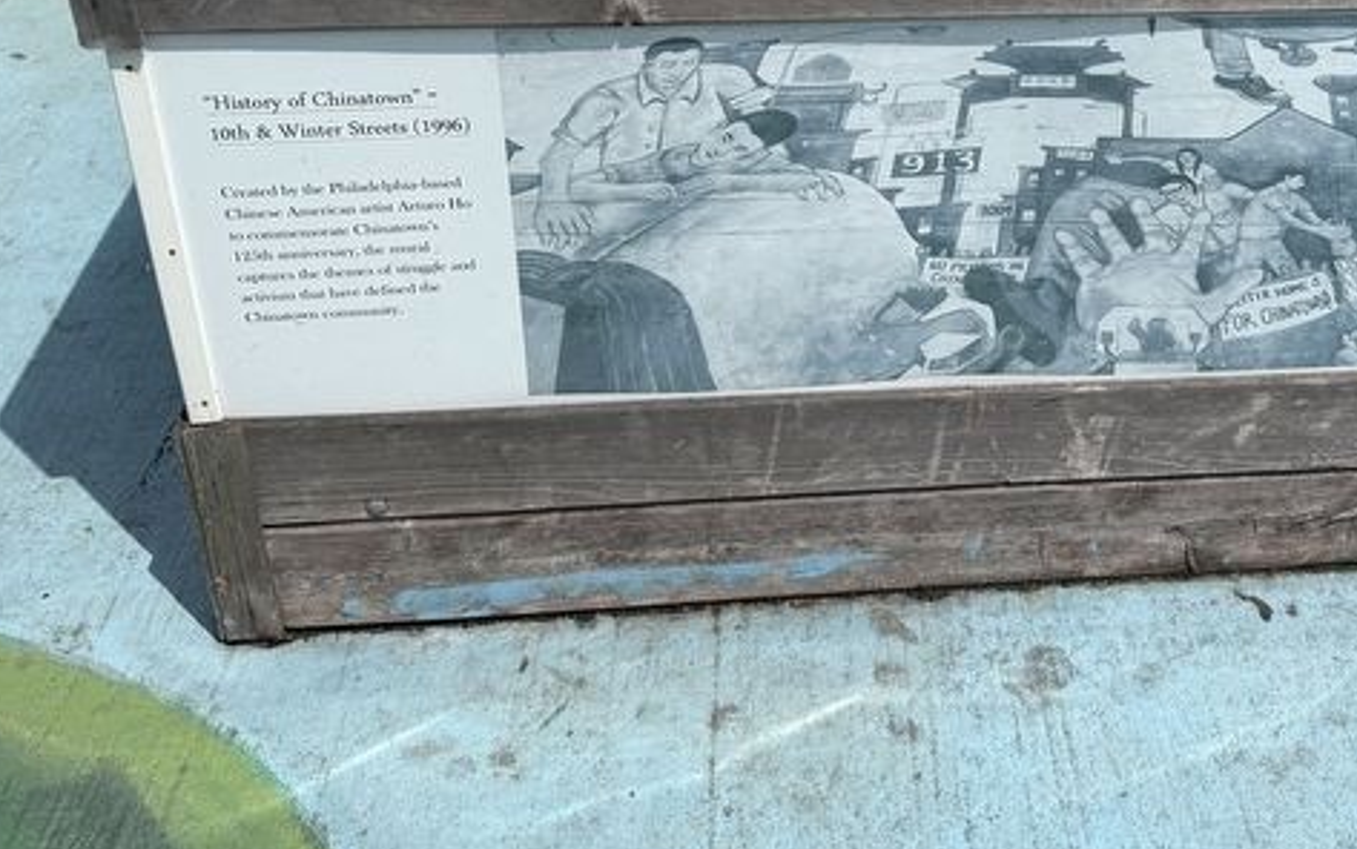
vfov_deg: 28.5
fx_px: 1591
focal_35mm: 43
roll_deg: -2.2
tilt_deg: -28.3
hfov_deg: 45.7
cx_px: 872
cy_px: 57
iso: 80
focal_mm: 6.76
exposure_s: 1/6711
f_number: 1.78
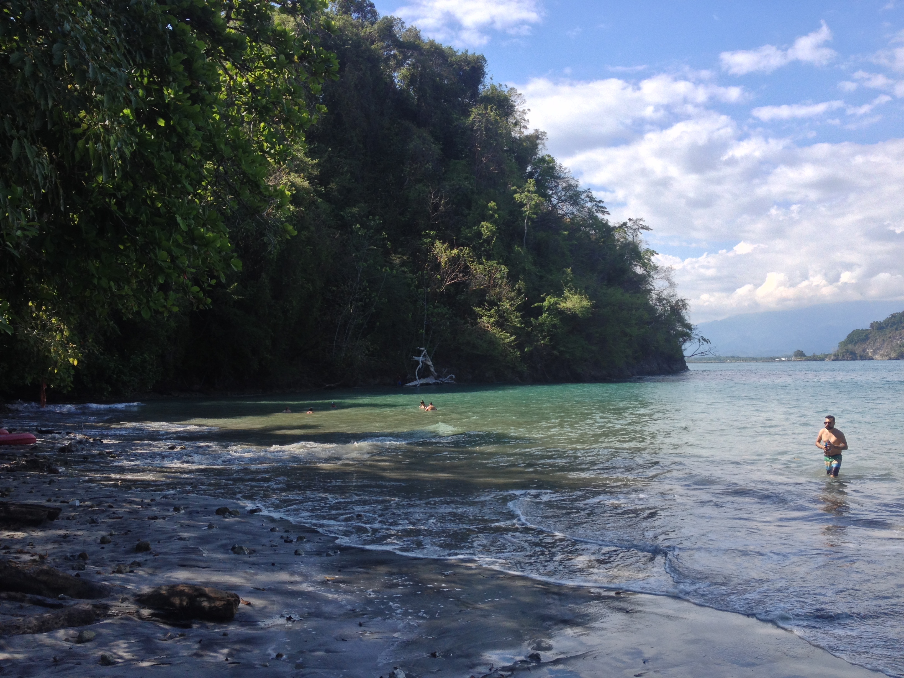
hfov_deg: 52.6
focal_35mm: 35
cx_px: 452
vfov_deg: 40.7
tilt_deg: -0.7
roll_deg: +1.3
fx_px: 914
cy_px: 339
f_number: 2.4
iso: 50
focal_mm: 4.28
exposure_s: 1/935
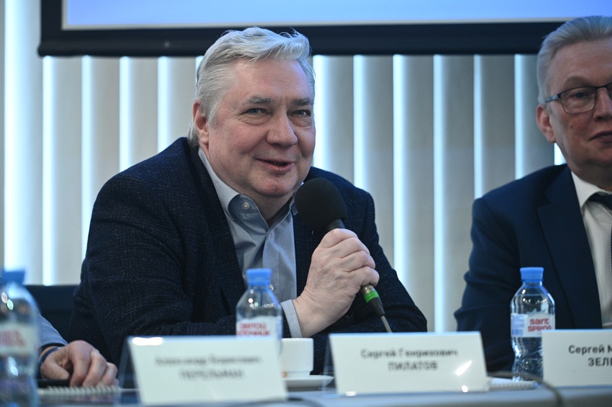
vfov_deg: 8.1
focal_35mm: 170
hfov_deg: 12.1
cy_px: 204
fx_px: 2888
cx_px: 306
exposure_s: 1/100
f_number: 2.8
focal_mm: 170
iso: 3200
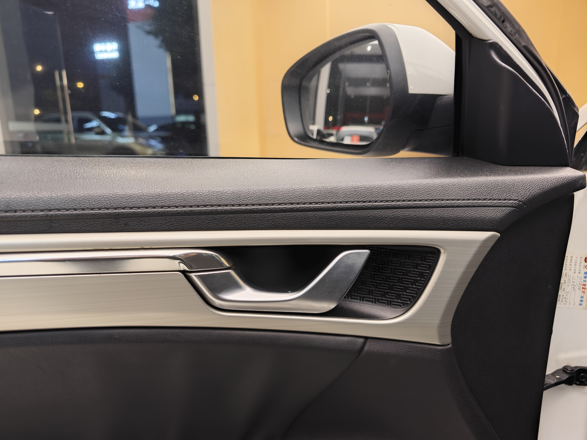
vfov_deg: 58.9
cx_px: 294
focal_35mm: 23
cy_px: 220
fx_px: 390
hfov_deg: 73.9
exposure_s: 1/50
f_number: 1.9
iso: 640
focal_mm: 8.7
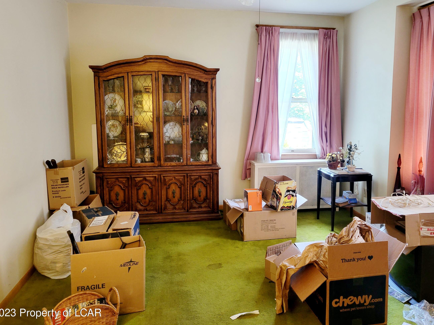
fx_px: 376
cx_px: 235
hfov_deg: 59.9
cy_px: 142
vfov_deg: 46.7
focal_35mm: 30
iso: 200
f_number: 1.8
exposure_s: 1/40
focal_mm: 5.4
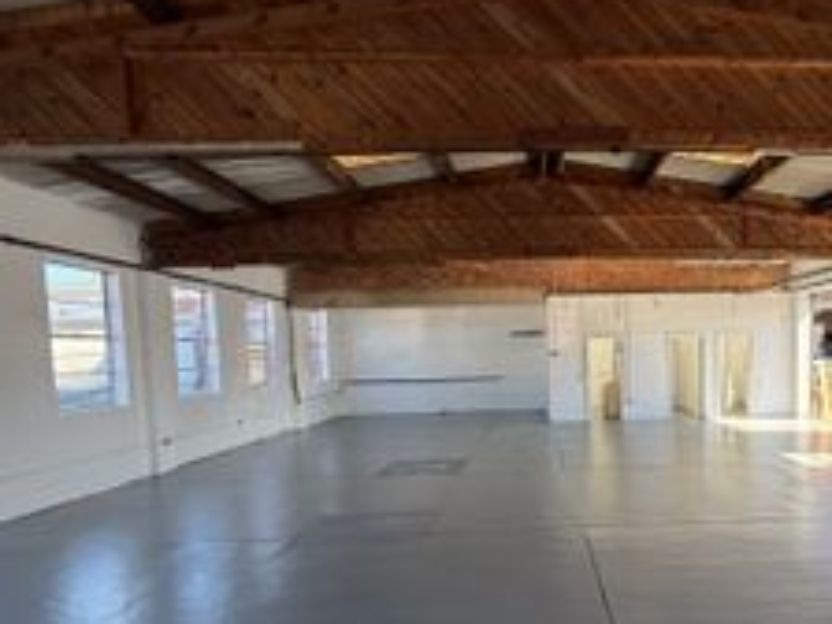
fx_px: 601
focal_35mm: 25
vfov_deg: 54.4
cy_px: 383
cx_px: 565
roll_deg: +1.3
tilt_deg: -1.9
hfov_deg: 67.2
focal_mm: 2.22
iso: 64
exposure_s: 1/175
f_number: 2.2
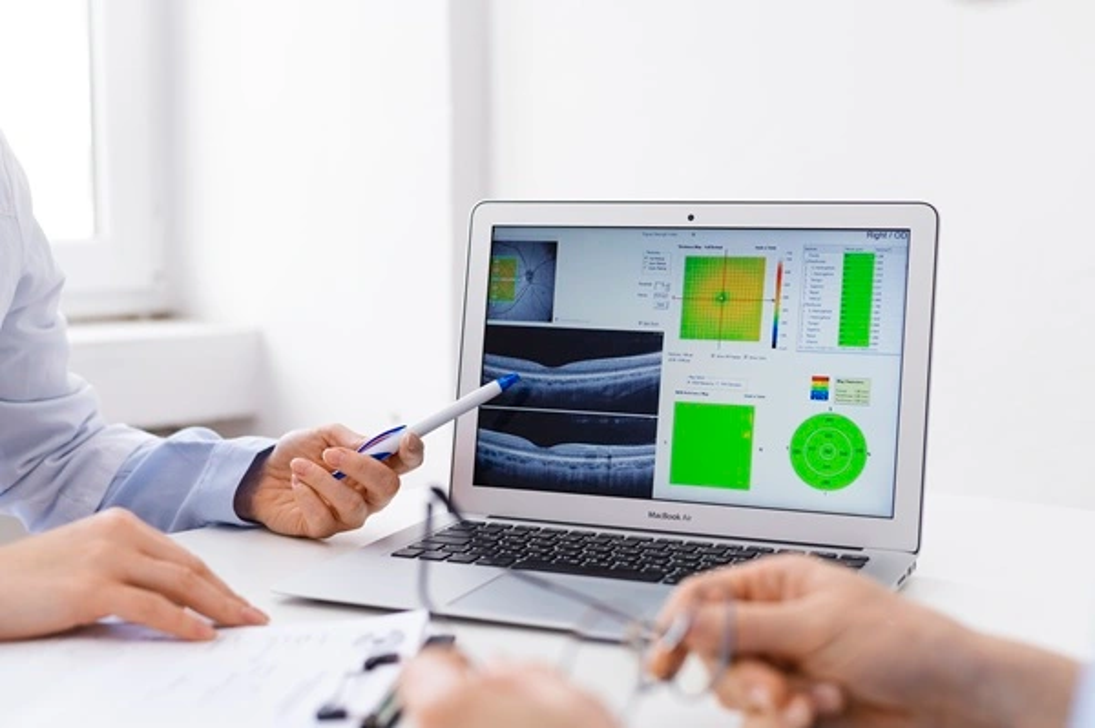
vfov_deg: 26.9
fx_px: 1520
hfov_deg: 39.6
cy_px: 364
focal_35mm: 50
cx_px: 548
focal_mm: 50
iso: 320
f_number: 3.5
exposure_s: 1/200
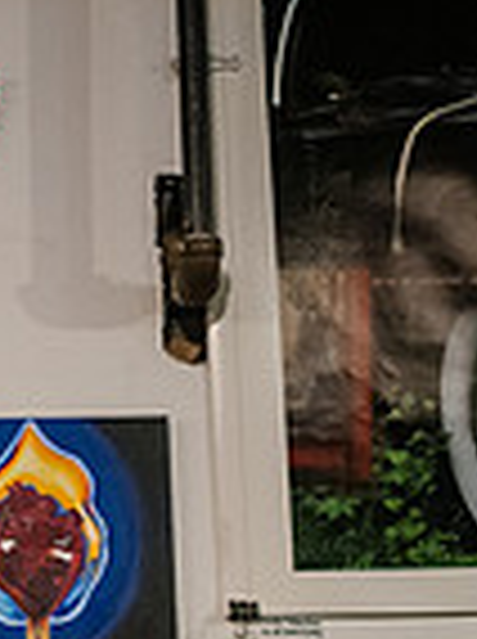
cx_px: -270
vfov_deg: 14.2
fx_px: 2543
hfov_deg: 10.3
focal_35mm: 138
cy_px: 538
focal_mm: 35
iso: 6400
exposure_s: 1/500
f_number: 4
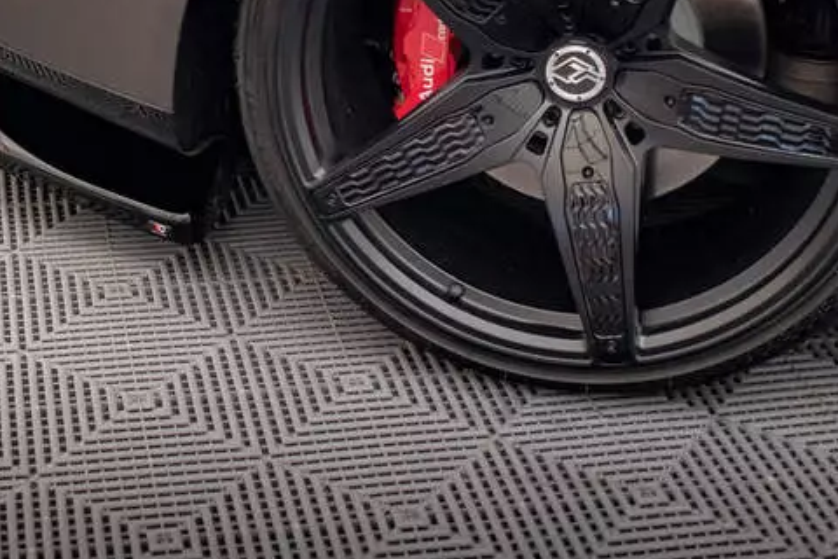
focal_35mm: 75
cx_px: 119
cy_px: 54
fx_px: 1746
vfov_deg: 17.9
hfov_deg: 26.3
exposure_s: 1/100
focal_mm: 35
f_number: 2.8
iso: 1250
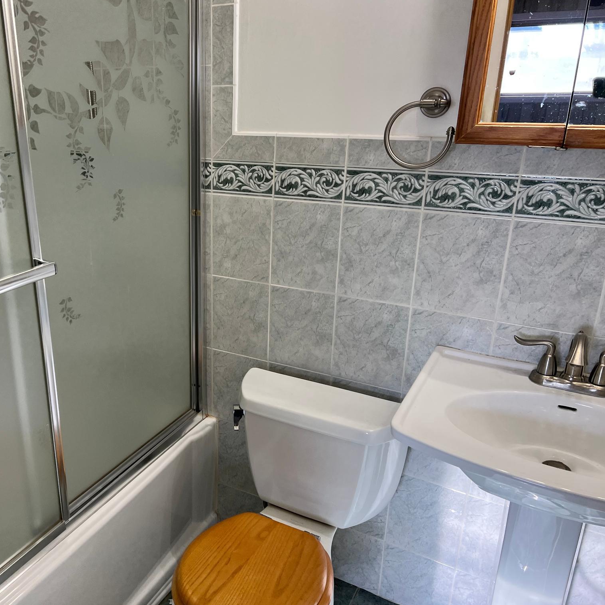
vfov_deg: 52.5
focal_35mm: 31
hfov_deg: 51.6
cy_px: 303
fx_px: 613
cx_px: 204
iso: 80
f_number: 1.5
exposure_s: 1/120
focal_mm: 5.7
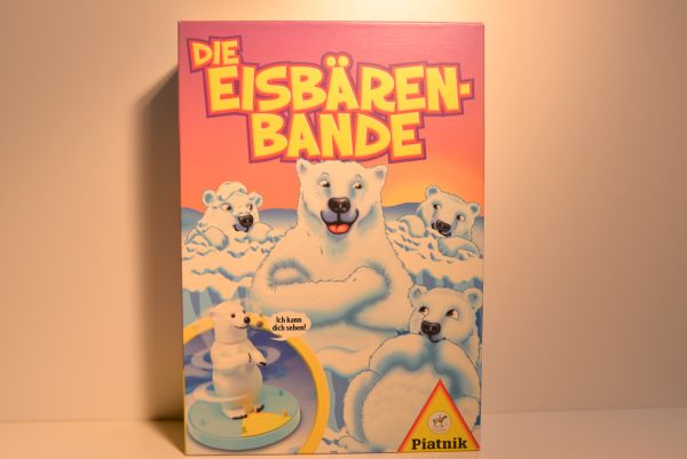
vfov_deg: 37.9
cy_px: 230
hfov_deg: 54.4
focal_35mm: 35
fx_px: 668
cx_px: 344
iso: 125
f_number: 8
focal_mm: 35
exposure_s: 1/60
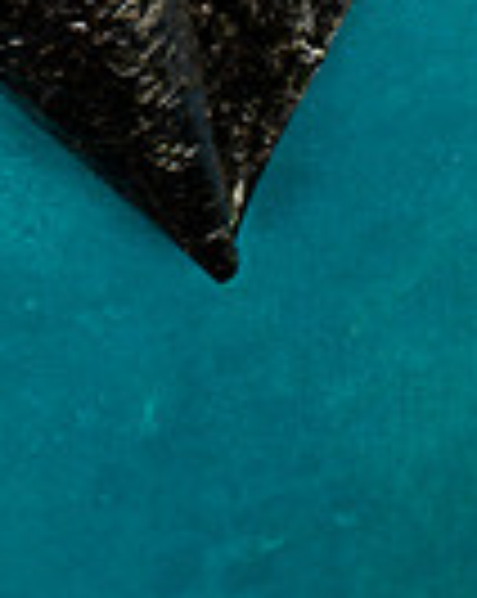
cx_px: -14
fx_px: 2812
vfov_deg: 11.7
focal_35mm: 159
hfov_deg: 9.6
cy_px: -256
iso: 250
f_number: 10
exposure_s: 1/200
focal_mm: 50
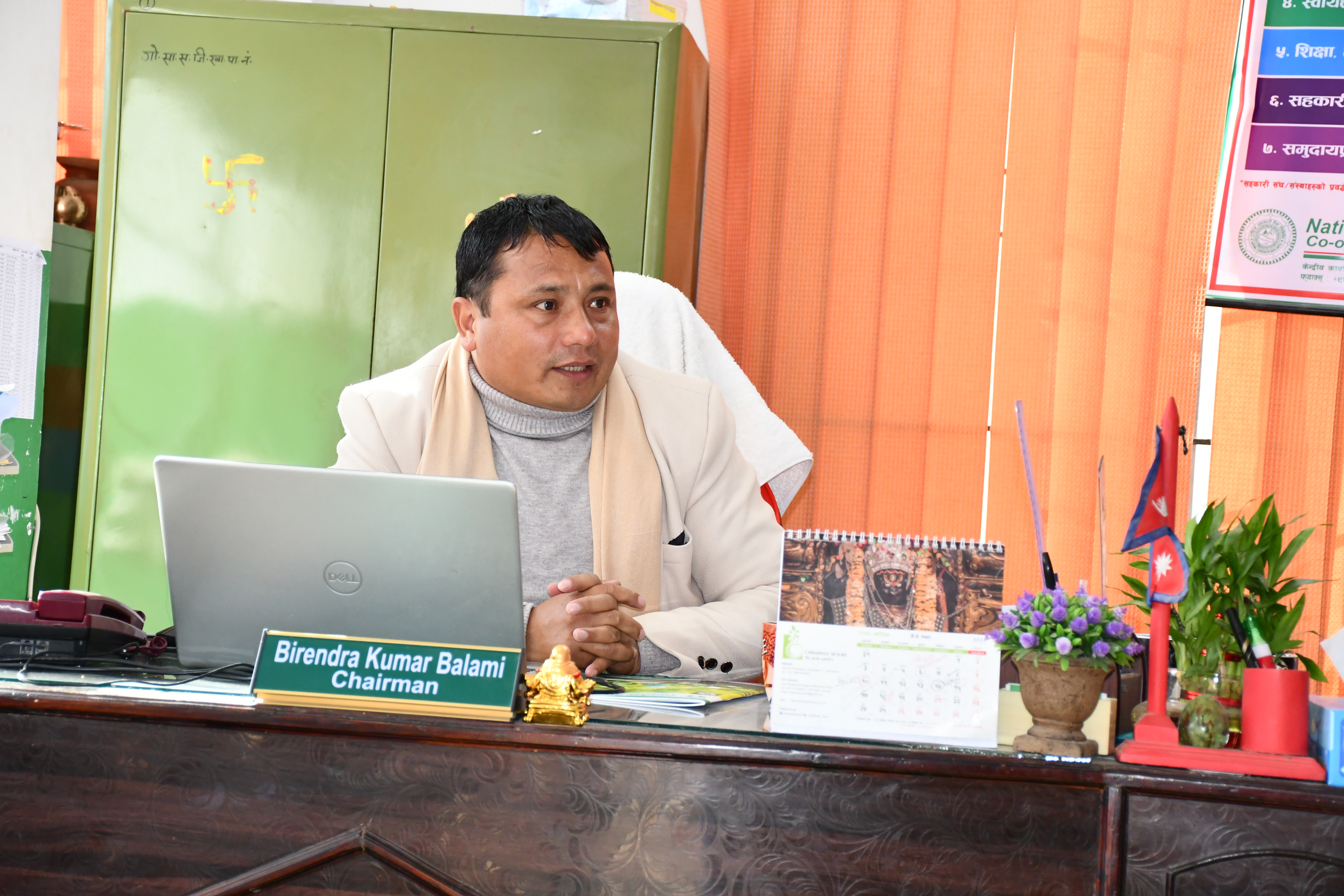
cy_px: 448
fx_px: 2800
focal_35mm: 75
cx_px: 672
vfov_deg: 18.2
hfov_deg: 27.0
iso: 1400
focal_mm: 50
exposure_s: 1/60
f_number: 4.8
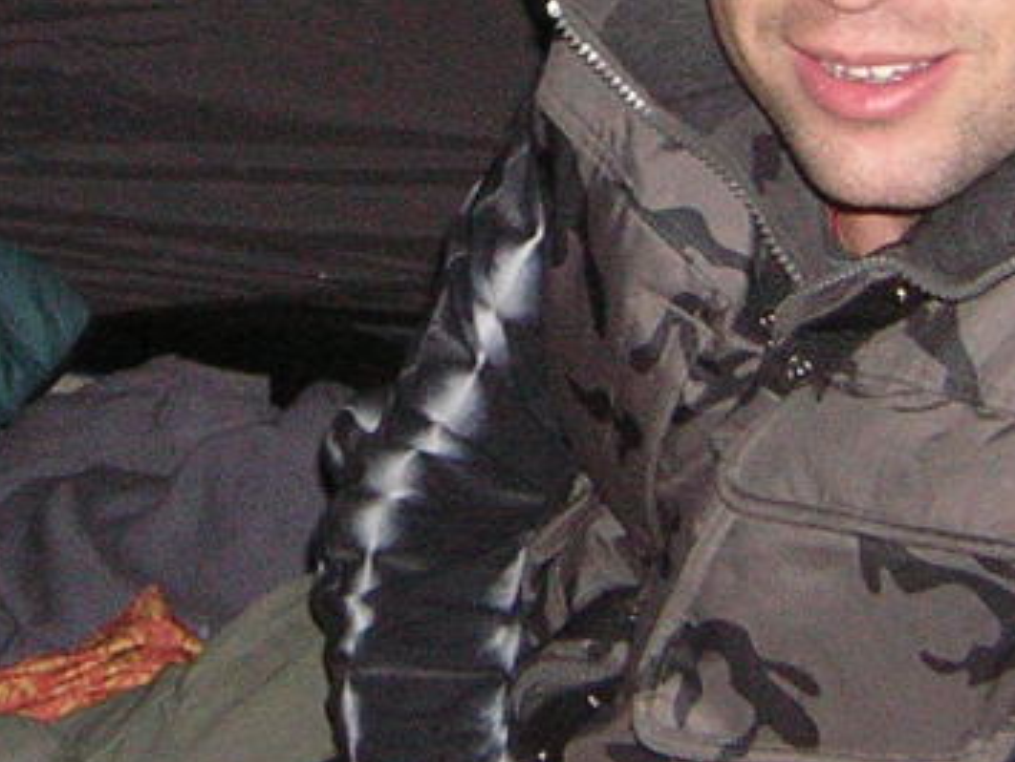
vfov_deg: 14.2
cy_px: 203
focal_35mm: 104
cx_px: 565
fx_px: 3052
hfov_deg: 18.9
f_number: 5.2
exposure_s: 1/60.1
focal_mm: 4.7
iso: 200
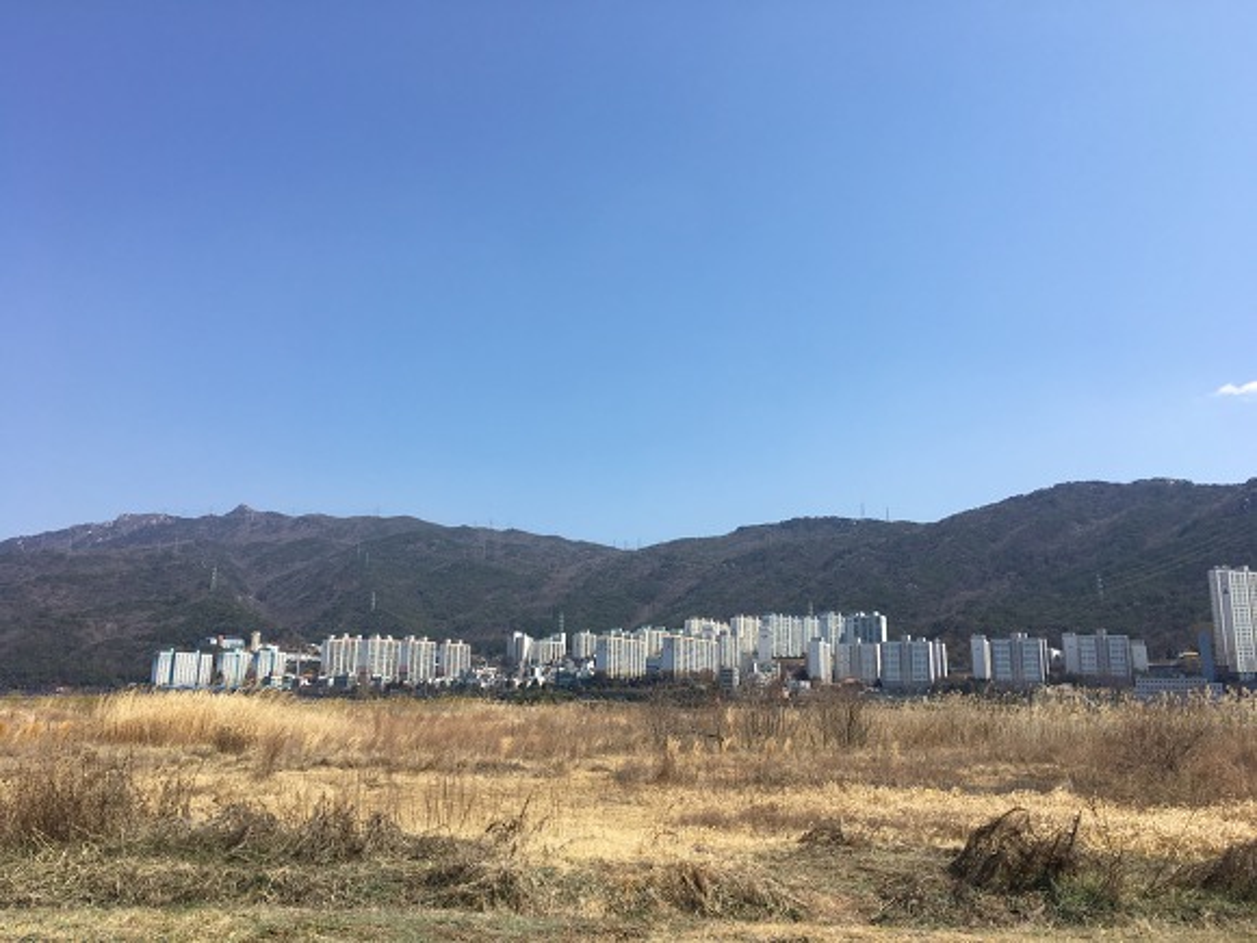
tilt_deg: +13.6
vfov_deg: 48.2
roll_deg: -1.8
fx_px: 1053
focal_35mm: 29
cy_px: 472
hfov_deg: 61.7
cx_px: 628
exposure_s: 1/1876
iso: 25
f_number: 2.2
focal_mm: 4.15
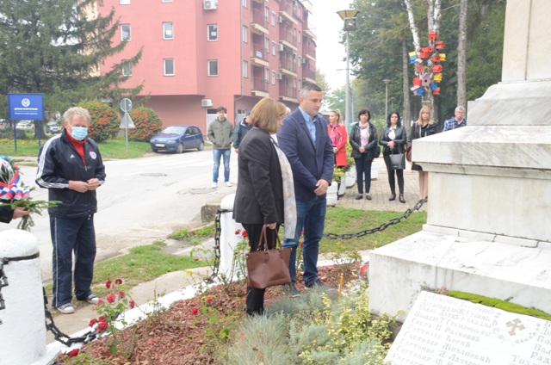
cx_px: 276
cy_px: 182
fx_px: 550
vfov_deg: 36.7
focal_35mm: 36
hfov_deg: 53.2
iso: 500
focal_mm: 24
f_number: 11
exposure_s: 1/50
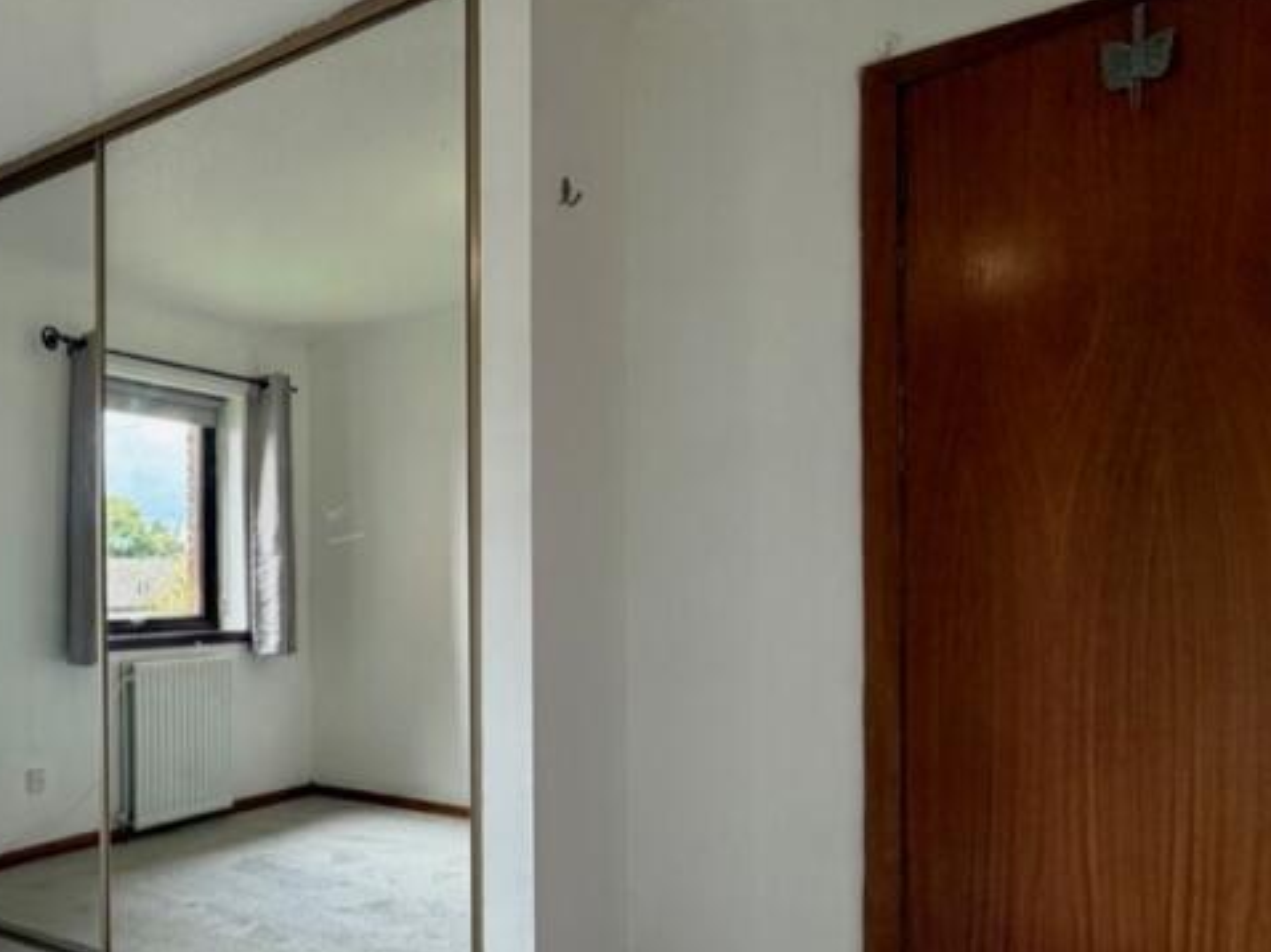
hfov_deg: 47.9
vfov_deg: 46.2
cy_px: 620
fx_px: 1101
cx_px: -40
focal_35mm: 30
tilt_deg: +1.1
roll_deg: +0.3
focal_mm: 2.22
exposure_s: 1/100
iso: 100
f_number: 2.2
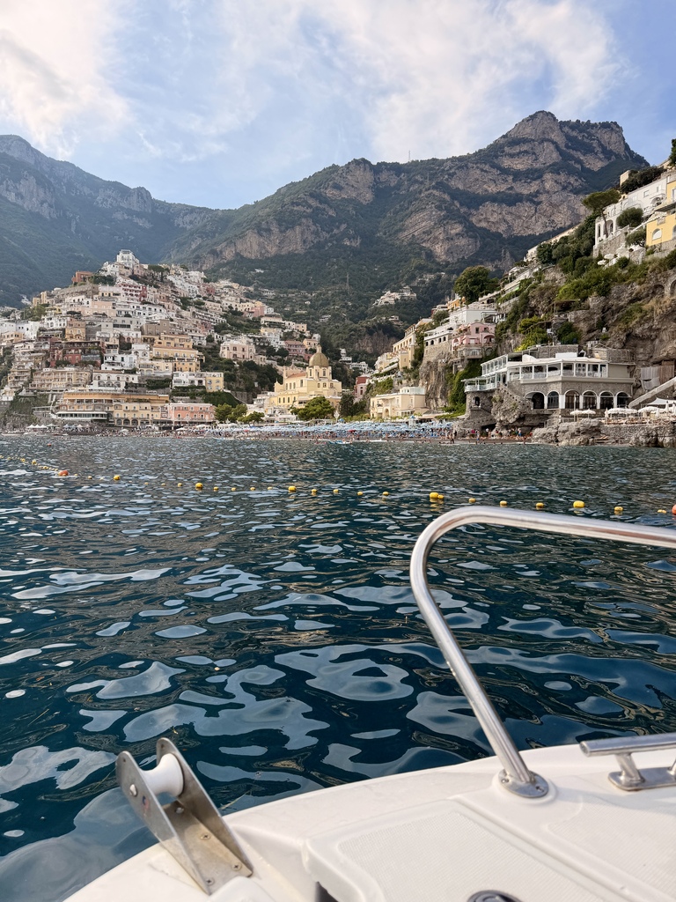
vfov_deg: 71.6
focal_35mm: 24
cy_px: 451
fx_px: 625
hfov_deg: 56.8
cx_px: 338
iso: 80
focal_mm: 6.76
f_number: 1.78
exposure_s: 1/4167
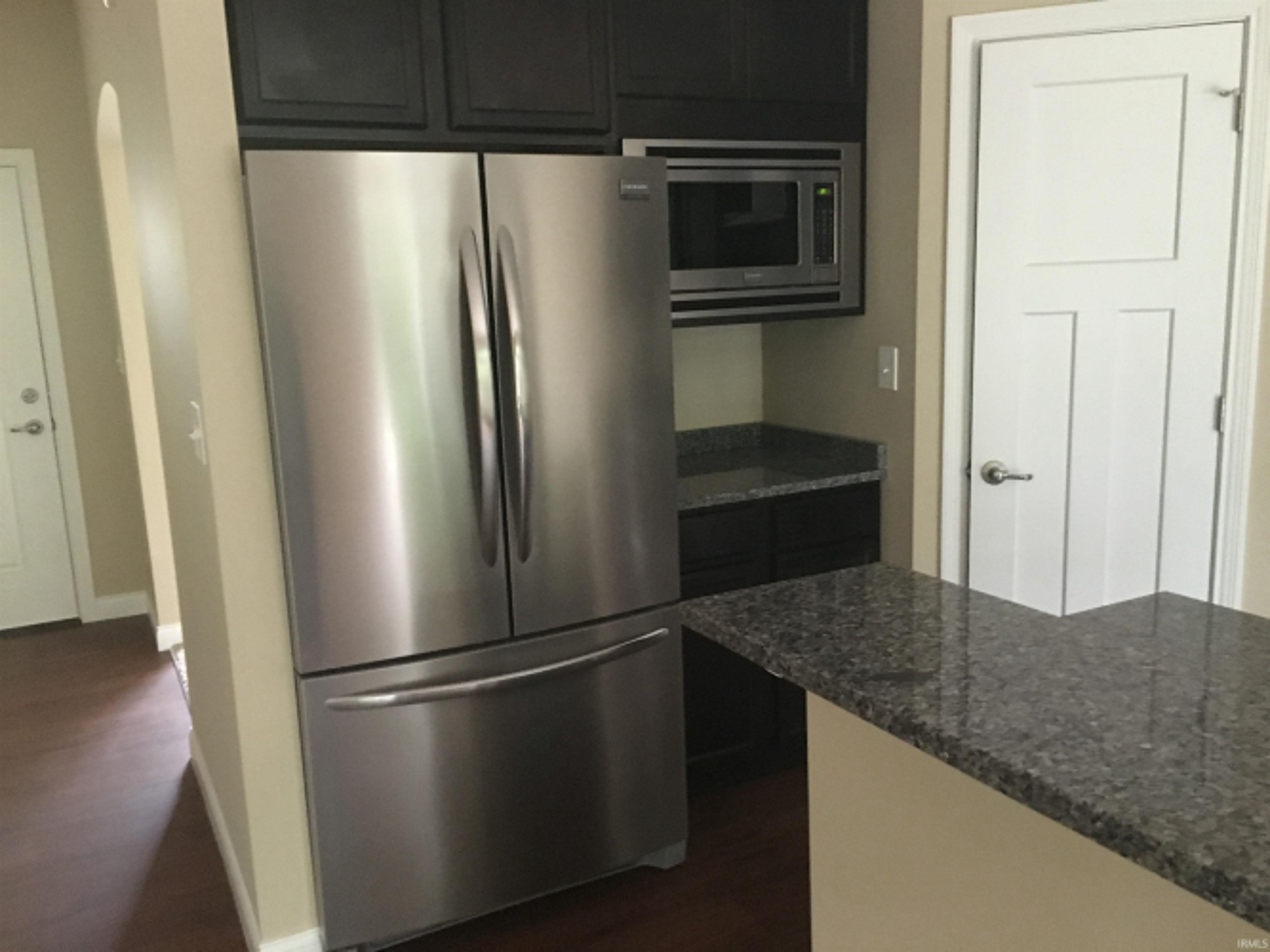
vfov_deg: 48.2
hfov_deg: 61.7
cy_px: 476
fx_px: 1064
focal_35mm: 29
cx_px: 635
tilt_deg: -11.4
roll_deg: +2.2
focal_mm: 4.15
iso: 320
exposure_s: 1/15
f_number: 2.2
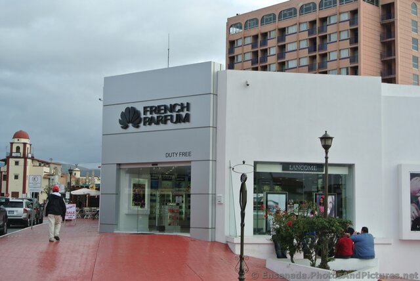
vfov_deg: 24.2
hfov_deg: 35.6
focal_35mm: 56
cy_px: 140
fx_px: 654
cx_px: 210
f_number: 5
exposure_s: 1/250
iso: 100
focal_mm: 21.1
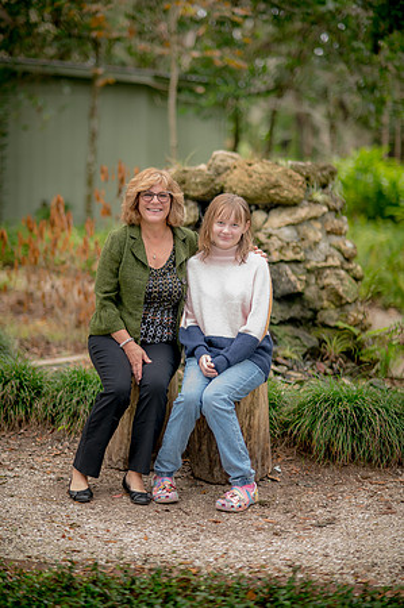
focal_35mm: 85
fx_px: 1434
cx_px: 202
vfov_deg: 23.9
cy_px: 304
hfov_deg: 16.0
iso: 320
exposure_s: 1/80
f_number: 2
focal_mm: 85
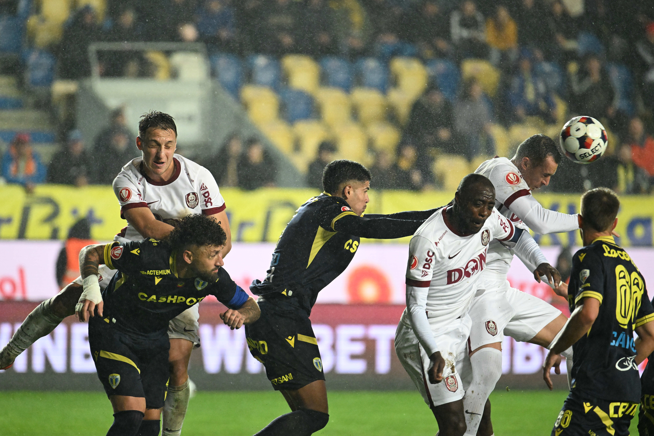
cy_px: 218
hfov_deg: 5.2
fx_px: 7266
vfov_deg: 3.4
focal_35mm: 400
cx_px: 327
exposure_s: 1/1000
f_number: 4.5
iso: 6400
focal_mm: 400
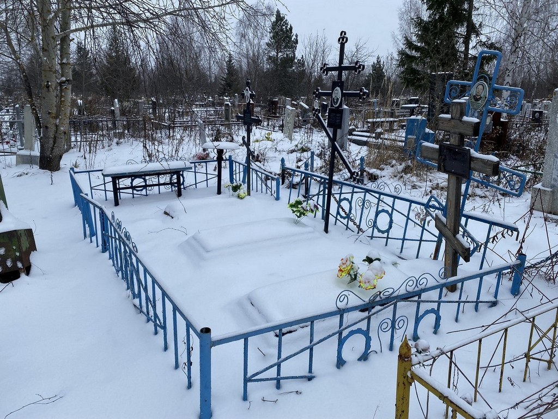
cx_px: 279
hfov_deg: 67.3
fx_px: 419
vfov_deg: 53.1
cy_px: 210
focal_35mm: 26
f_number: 1.8
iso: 32
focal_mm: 4.25
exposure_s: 1/1082
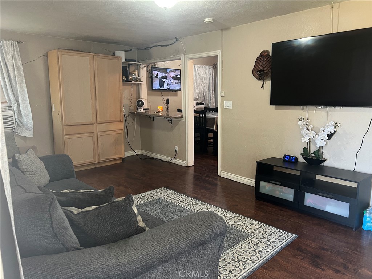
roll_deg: +0.5
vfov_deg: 53.1
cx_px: 186
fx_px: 279
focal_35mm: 26
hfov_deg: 67.3
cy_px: 140
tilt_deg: -9.5
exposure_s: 1/60
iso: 320
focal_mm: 5.7
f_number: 1.5
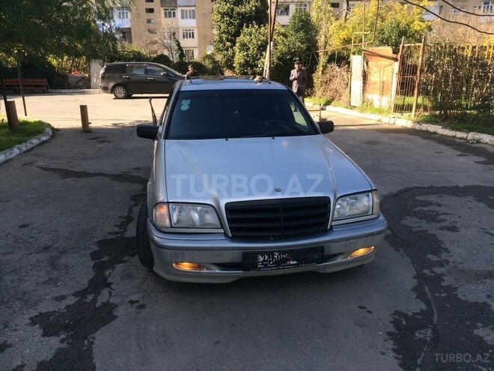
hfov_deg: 61.7
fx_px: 414
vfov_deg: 48.2
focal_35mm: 29
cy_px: 186
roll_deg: -1.0
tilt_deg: -18.4
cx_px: 247
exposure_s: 1/526
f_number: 2.2
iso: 32
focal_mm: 4.15
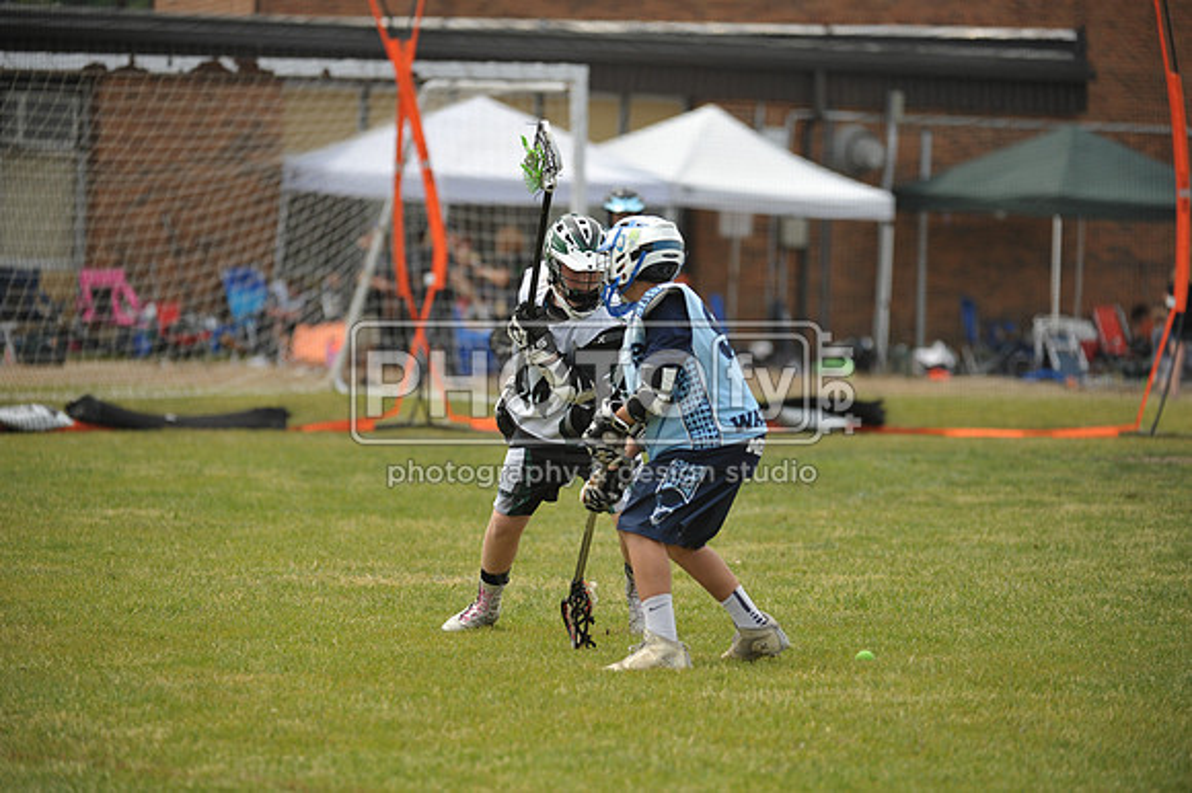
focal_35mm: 240
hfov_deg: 8.6
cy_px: 396
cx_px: 596
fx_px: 7942
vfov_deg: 5.7
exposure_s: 1/2500
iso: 800
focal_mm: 240
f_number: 4
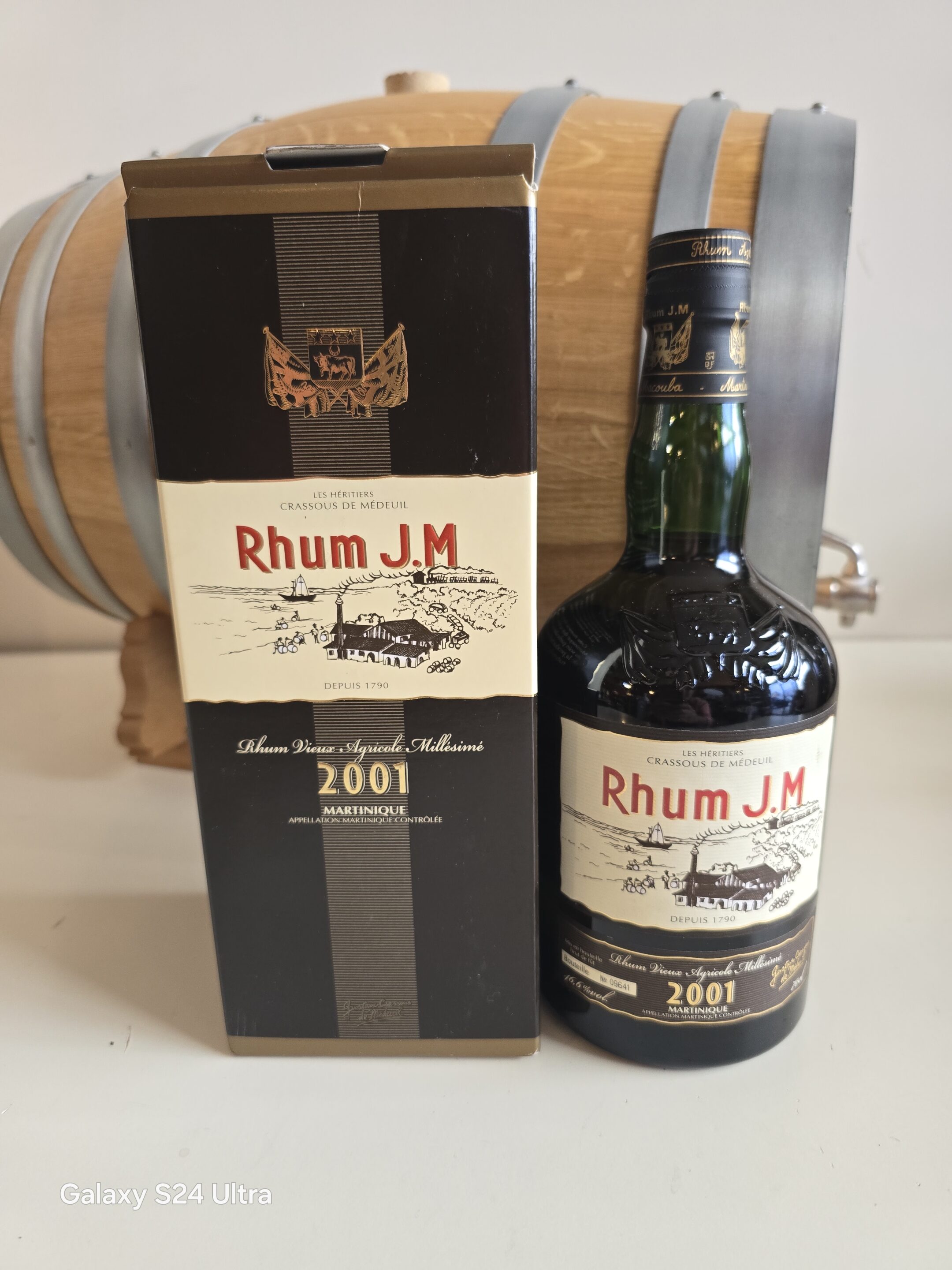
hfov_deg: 58.9
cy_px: 635
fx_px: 843
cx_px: 476
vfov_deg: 73.9
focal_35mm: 23
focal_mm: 6.3
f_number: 1.7
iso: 250
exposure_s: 1/100
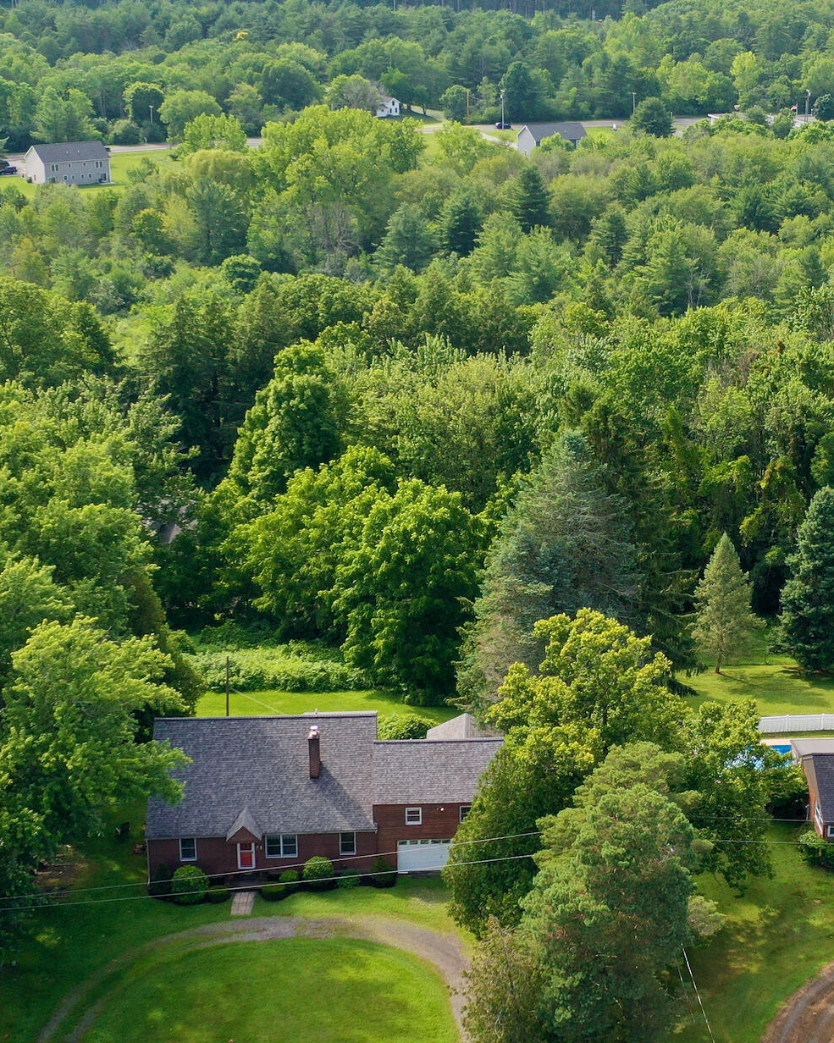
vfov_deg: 29.6
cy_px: 535
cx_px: 741
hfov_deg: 23.3
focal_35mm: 64
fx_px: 1975
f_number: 3.2
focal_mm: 10.26
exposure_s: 1/40
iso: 100
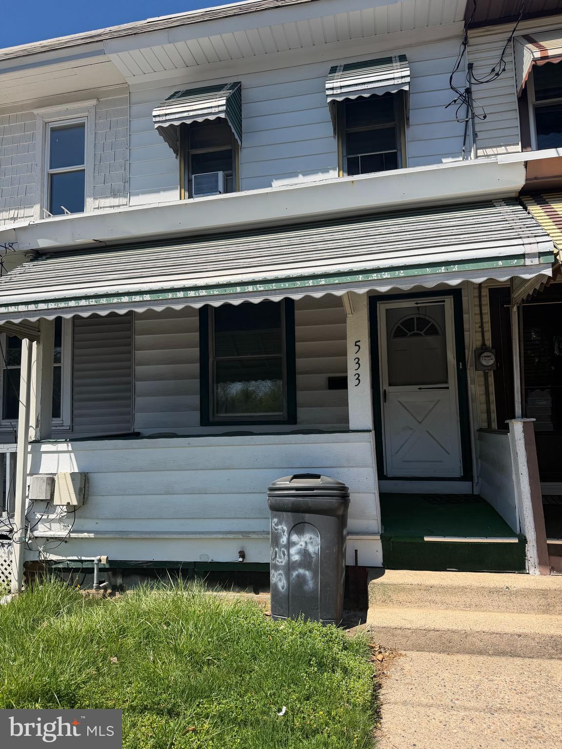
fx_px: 520
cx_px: 281
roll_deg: +0.8
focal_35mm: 24
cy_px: 374
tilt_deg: +4.5
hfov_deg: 56.8
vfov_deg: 71.6
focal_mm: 6.76
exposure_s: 1/4167
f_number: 1.78
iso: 80
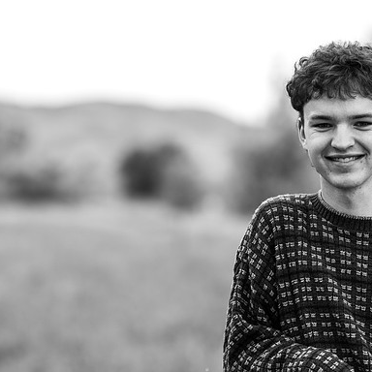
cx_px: 177
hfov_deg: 9.3
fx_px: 2286
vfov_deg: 9.3
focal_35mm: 188
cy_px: 204
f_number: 2.8
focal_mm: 130
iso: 200
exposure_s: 1/125
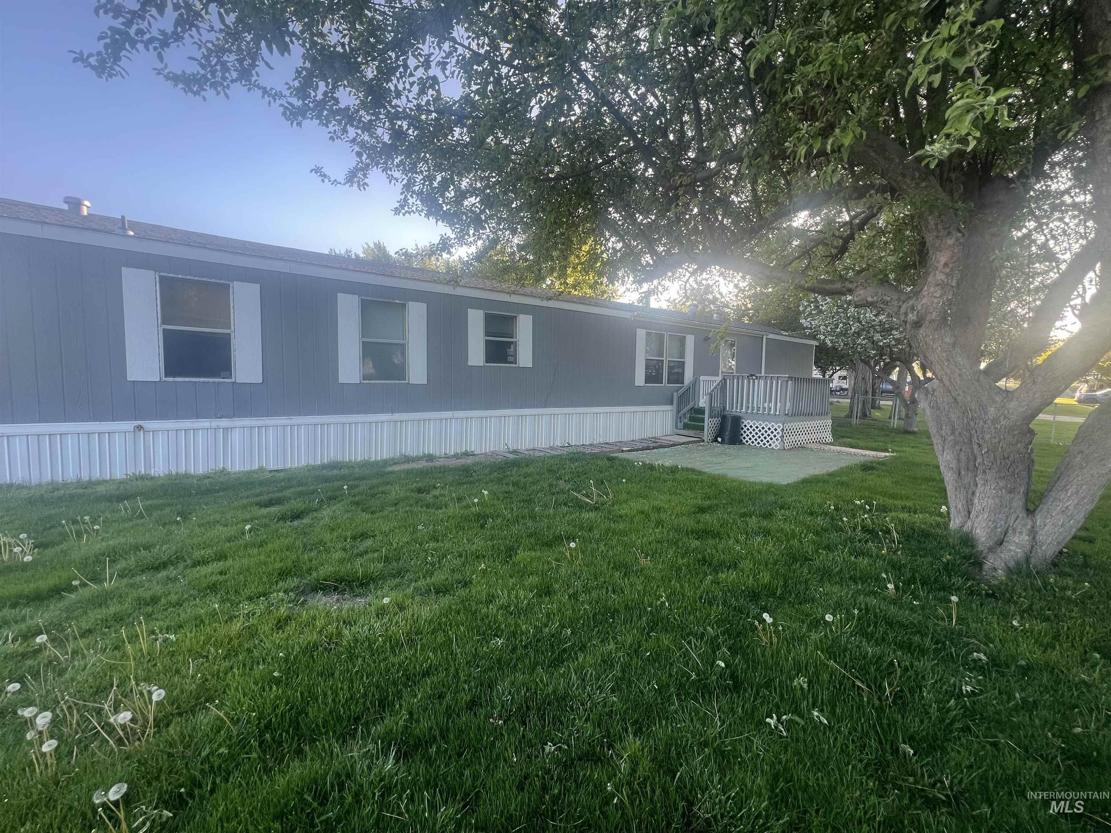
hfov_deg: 106.2
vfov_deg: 89.9
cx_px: 556
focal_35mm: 13
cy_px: 416
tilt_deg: -5.5
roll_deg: -0.9
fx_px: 417
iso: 40
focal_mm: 1.57
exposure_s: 1/99
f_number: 1.8
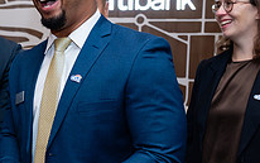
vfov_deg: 18.3
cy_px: 102
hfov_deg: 27.6
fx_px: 503
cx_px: 11
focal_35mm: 71
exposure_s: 1/160
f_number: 3.2
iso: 400
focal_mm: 24
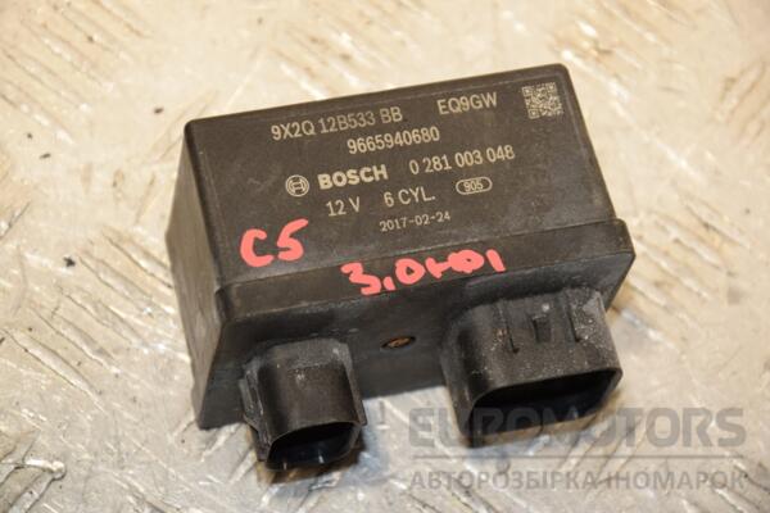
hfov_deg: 13.0
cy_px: 256
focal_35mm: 158
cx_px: 385
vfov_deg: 8.7
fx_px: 3368
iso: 800
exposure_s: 1/200
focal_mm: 105
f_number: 7.1
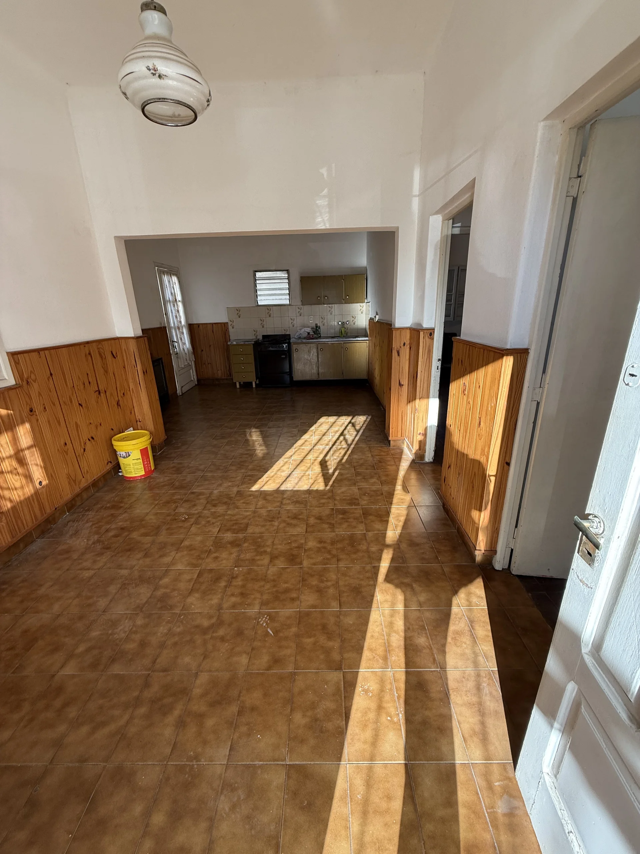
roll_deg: +1.5
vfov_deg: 102.1
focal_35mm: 14
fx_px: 345
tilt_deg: -18.2
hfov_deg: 85.7
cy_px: 427
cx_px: 320
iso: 64
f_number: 2.2
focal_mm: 2.22
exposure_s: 1/197
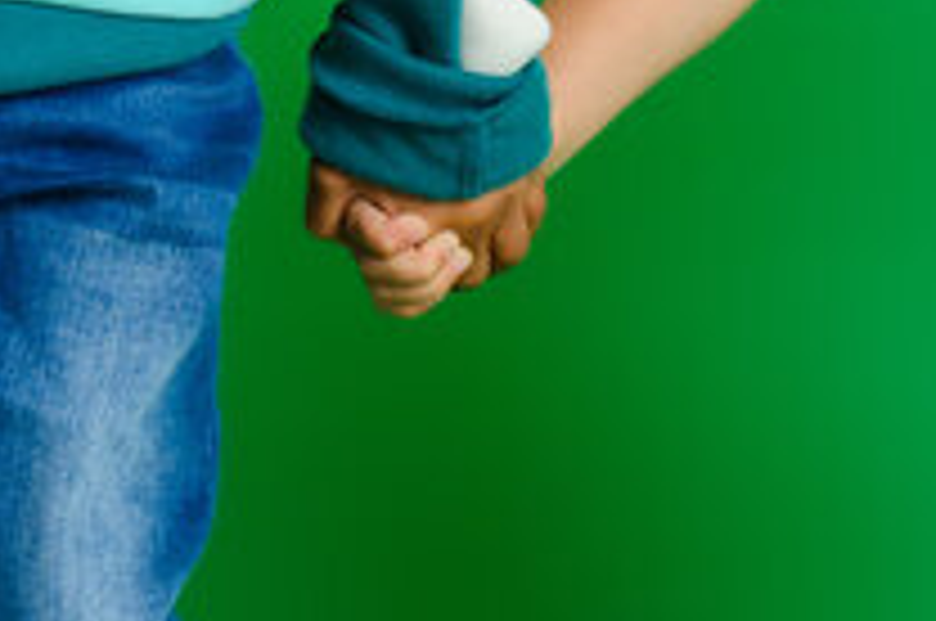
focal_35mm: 601
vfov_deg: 2.3
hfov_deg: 3.4
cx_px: 680
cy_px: -526
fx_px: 15602
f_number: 8
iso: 250
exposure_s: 1/200
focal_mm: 104
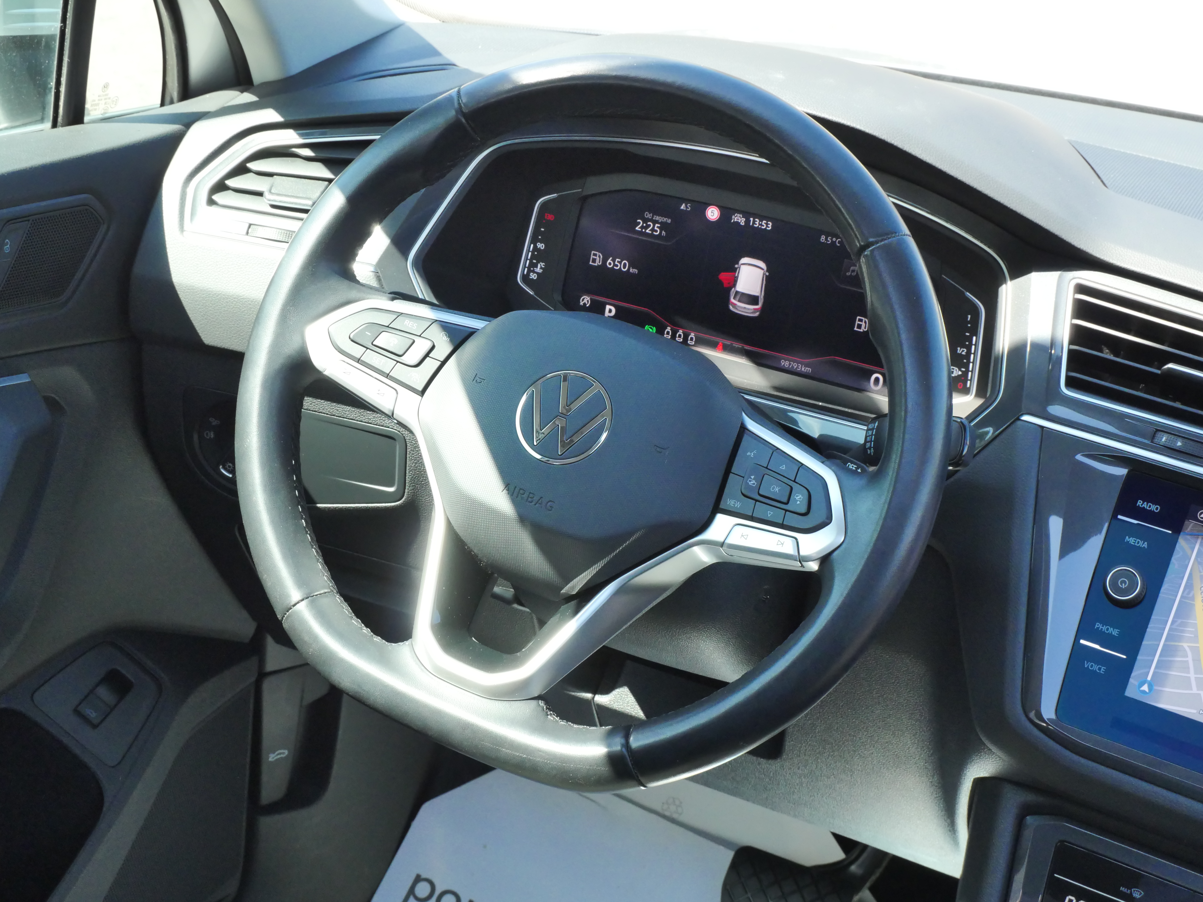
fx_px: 1877
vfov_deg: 27.0
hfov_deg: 35.5
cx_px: 602
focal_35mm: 54
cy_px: 451
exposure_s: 1/250
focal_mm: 27
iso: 2500
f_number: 9
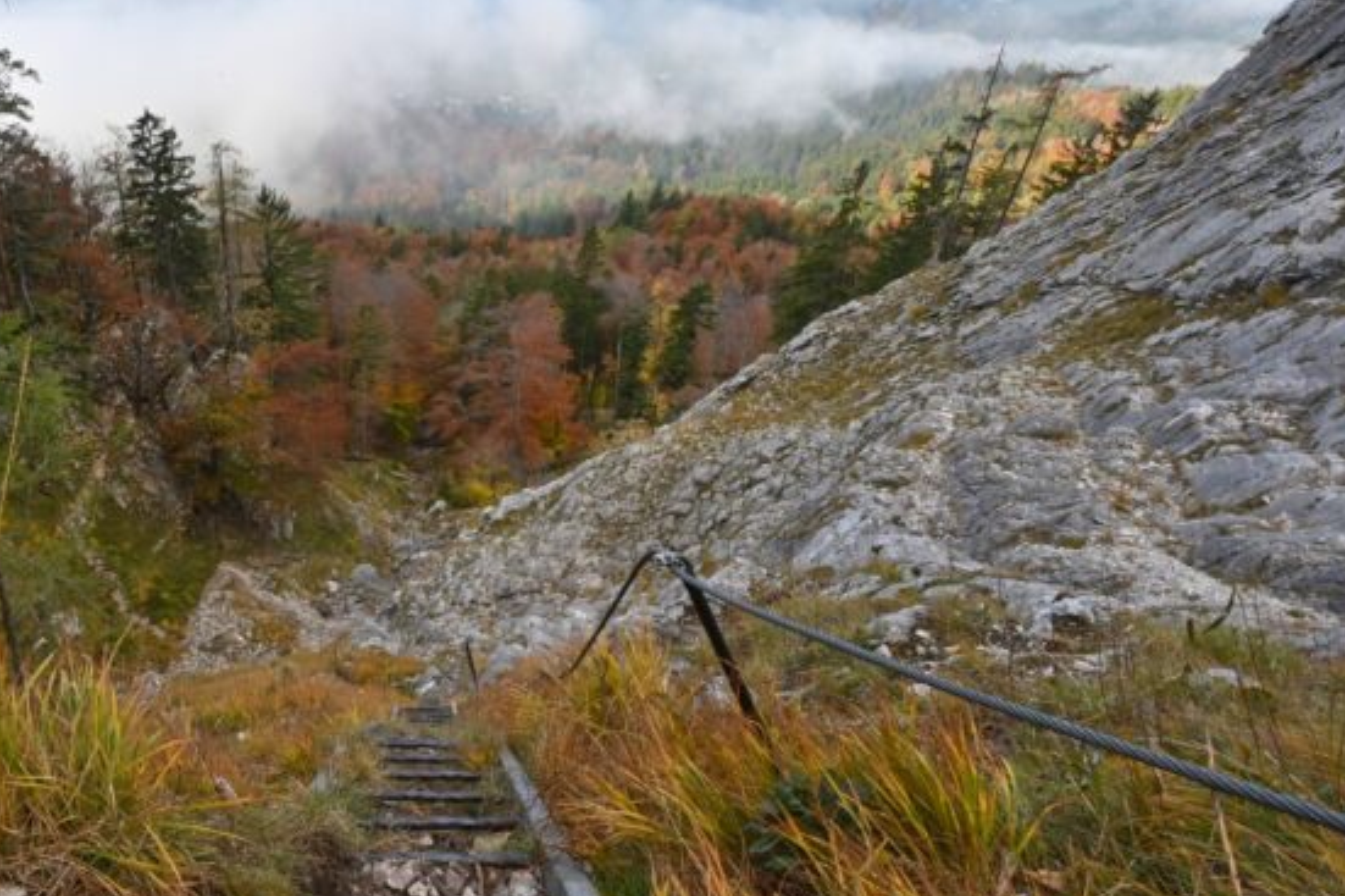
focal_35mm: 26
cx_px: 391
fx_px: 971
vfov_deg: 49.4
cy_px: 394
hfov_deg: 66.4
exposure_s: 1/60
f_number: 22
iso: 800
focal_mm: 14
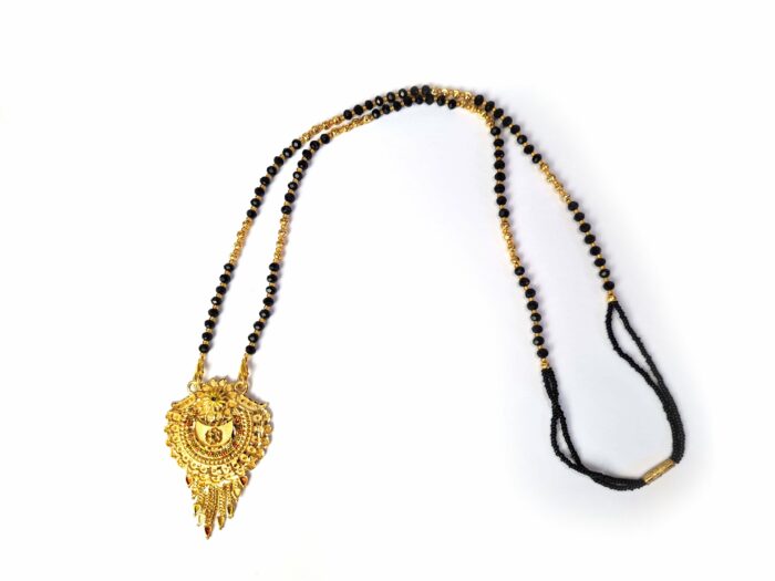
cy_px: 290
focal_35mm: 26
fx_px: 582
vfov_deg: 53.1
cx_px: 388
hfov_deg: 67.3
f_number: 1.8
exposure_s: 1/121
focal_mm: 5.4
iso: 50
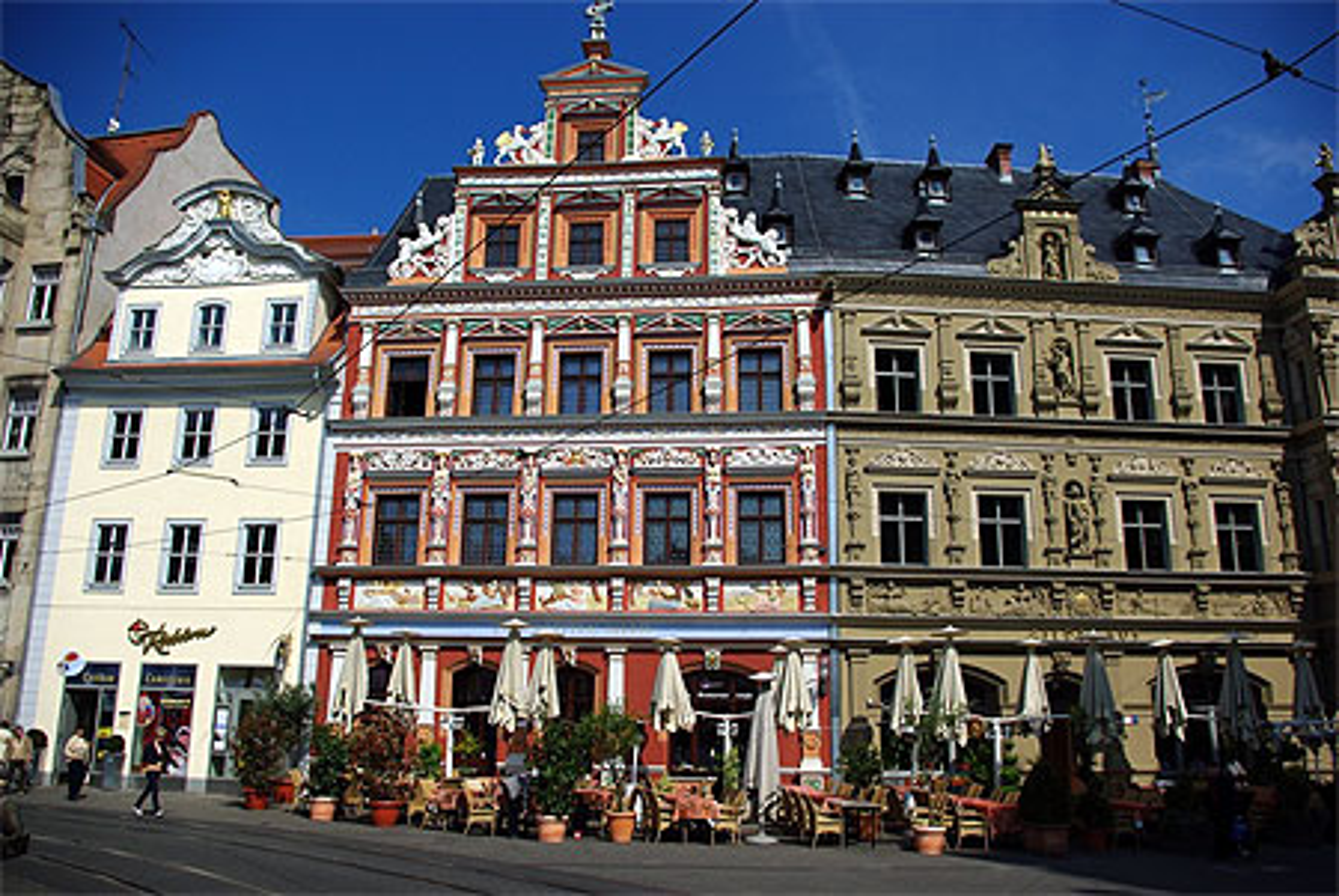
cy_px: 448
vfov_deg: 48.0
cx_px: 670
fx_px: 1005
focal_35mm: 27
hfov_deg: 67.3
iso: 100
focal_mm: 18
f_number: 8
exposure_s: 1/500
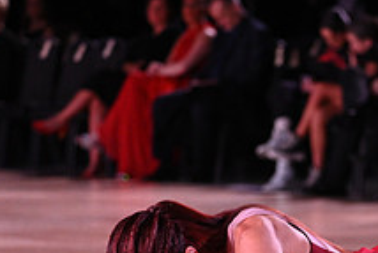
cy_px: 325
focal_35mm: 379
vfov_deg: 3.6
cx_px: 390
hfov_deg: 5.4
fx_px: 3982
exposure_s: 1/320
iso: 3200
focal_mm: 140
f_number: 4.8
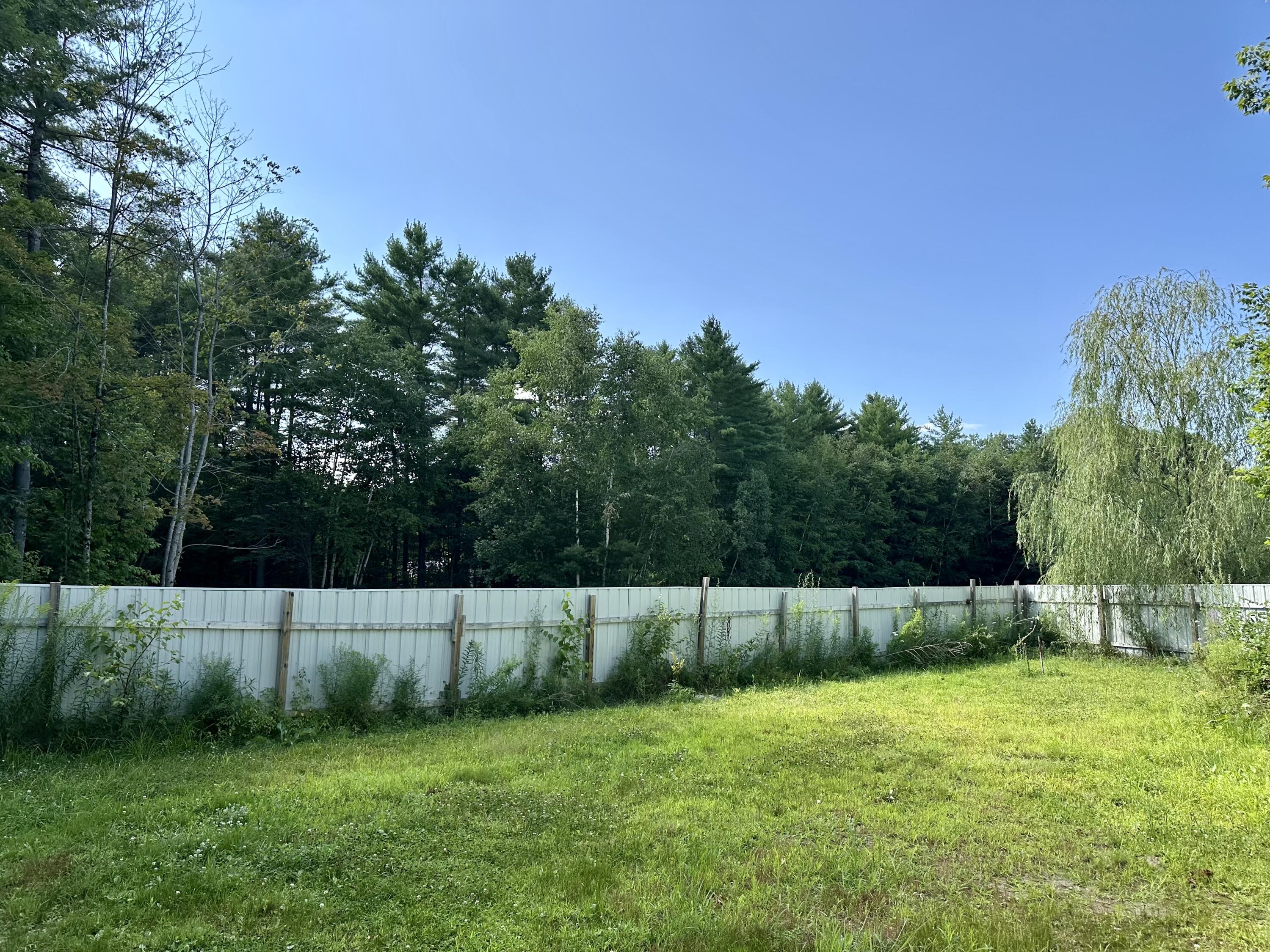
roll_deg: +0.8
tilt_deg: +7.1
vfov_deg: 56.8
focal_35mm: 24
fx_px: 881
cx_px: 635
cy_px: 476
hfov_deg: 71.6
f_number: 1.78
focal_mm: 6.86
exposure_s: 1/2809
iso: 80
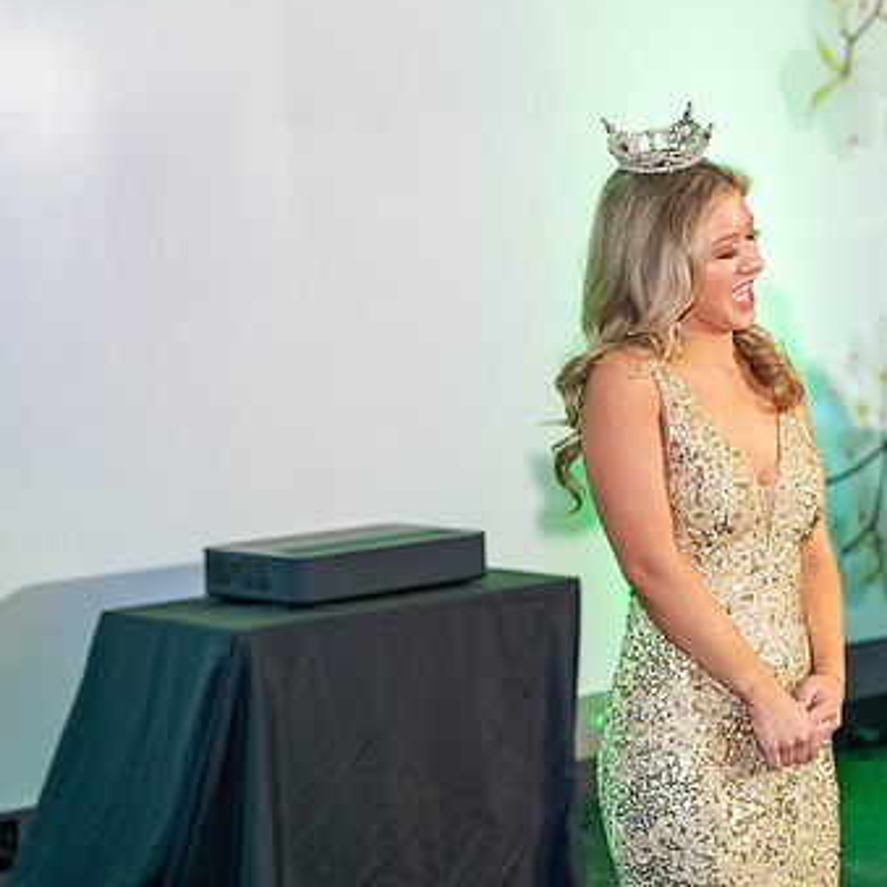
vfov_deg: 18.1
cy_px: 430
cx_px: 696
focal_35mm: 96
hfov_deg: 18.0
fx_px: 2783
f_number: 2.8
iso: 3200
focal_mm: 66
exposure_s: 1/125
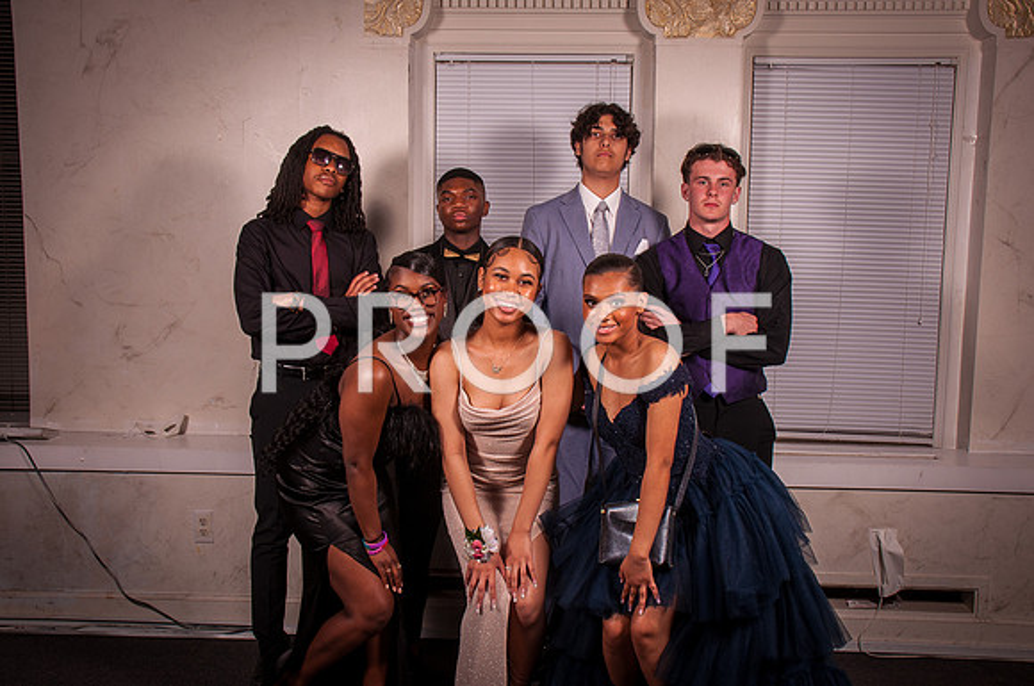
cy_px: 343
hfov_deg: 48.0
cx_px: 517
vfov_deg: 32.9
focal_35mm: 40
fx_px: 1162
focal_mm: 27
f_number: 14
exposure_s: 1/125
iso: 200
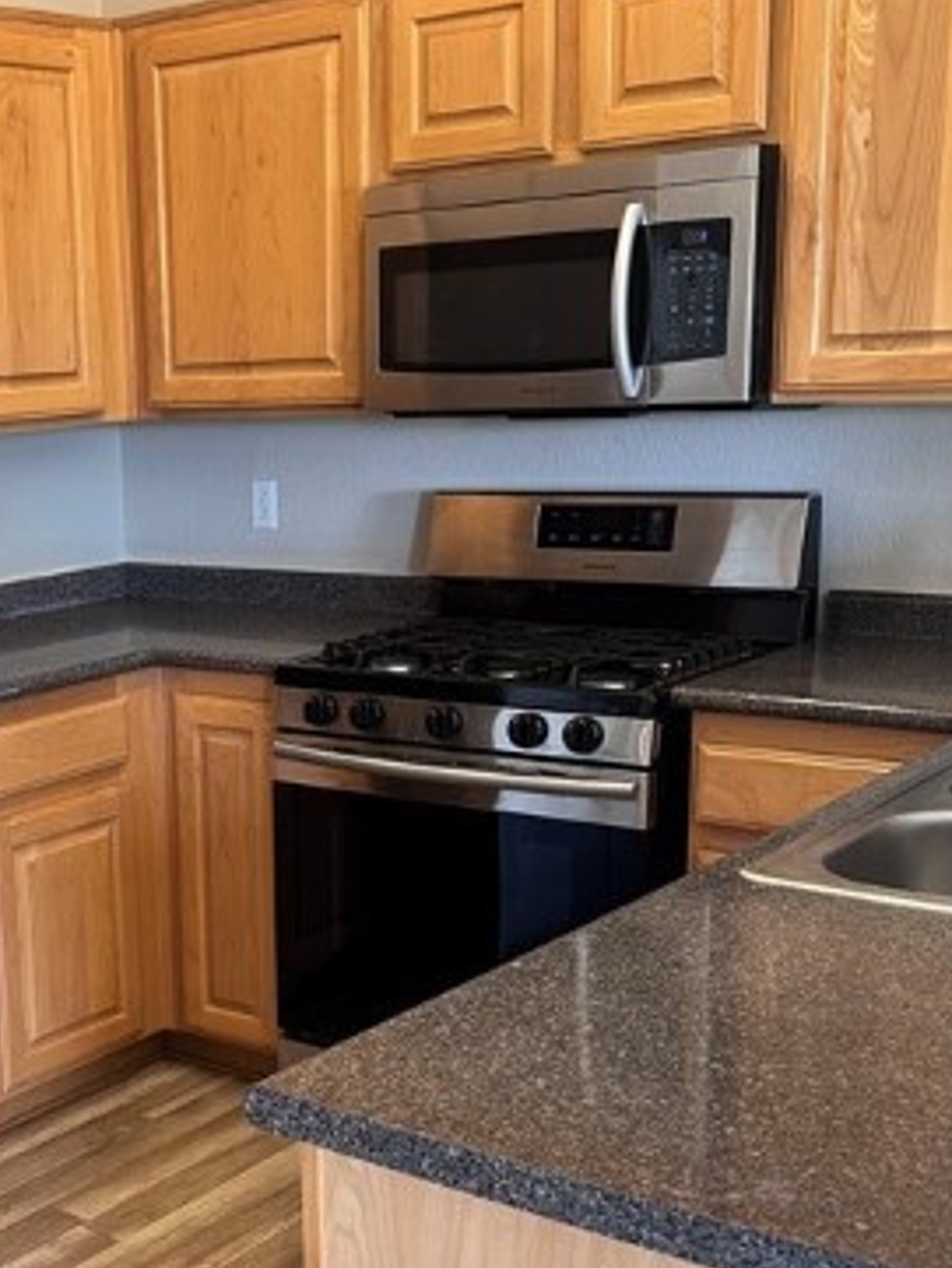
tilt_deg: -14.4
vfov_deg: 37.0
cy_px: 857
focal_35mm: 51
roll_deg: +1.6
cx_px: 119
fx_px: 1869
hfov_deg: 27.7
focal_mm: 6.86
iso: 160
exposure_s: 1/60
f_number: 1.78
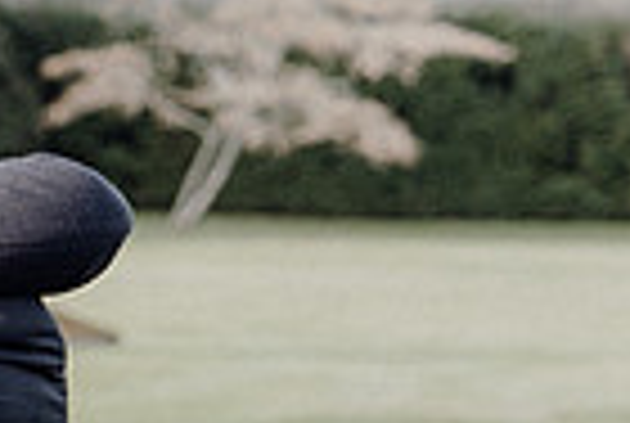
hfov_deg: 9.3
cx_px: -324
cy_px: 506
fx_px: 3770
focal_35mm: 215
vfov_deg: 6.4
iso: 250
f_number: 3.5
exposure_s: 1/400
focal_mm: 52
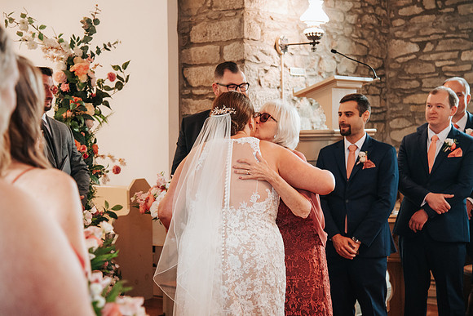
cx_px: 236
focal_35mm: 68
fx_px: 887
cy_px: 158
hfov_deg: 29.8
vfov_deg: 20.2
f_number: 4
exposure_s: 1/60
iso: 2500
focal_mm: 66
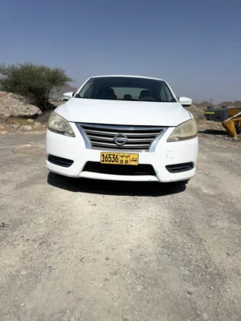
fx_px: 241
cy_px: 160
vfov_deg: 67.3
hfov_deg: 53.1
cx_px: 120
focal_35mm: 26
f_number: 1.6
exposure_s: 1/10870
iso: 50
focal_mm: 5.1
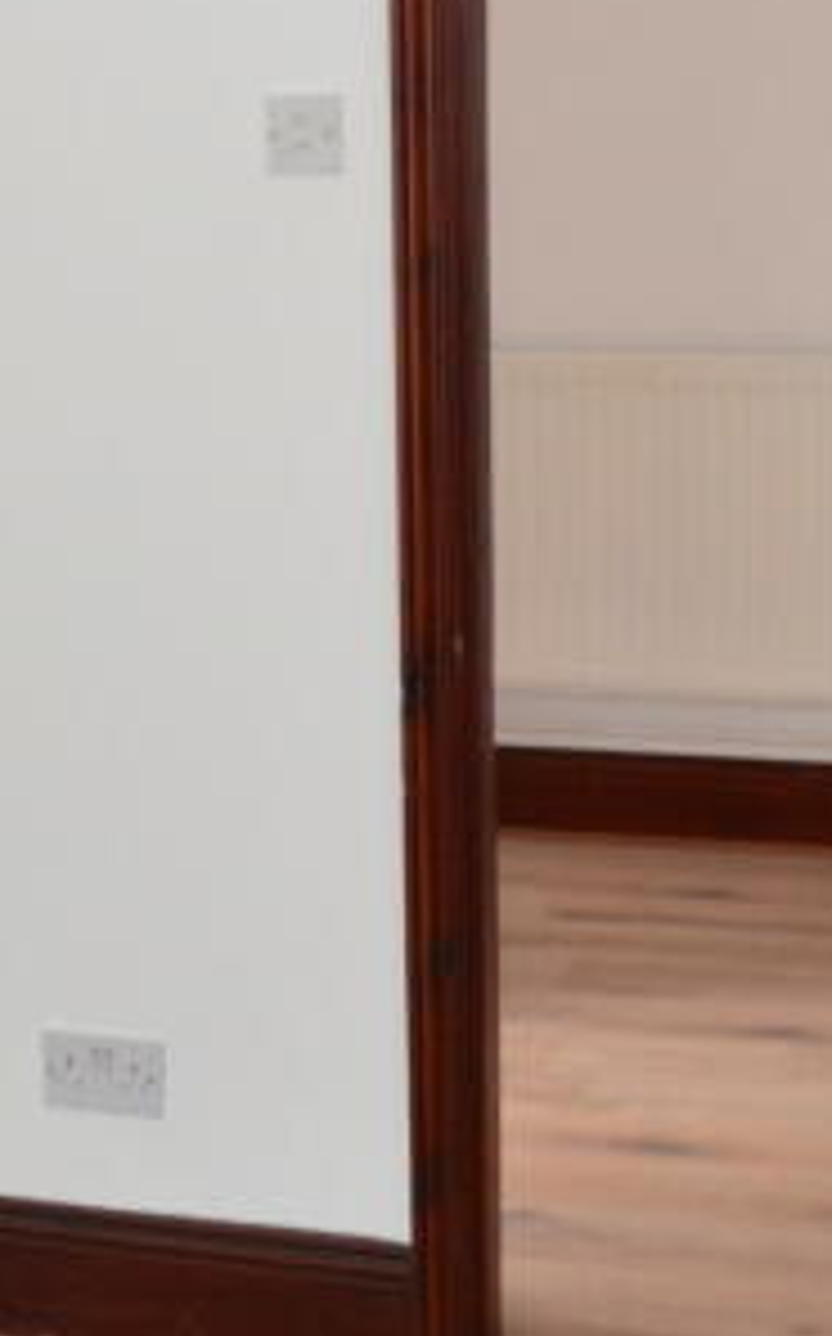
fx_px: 3455
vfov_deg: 21.8
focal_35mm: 95
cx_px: -148
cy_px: 461
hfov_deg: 13.4
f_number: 3.5
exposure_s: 1/60
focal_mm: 18
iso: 1100
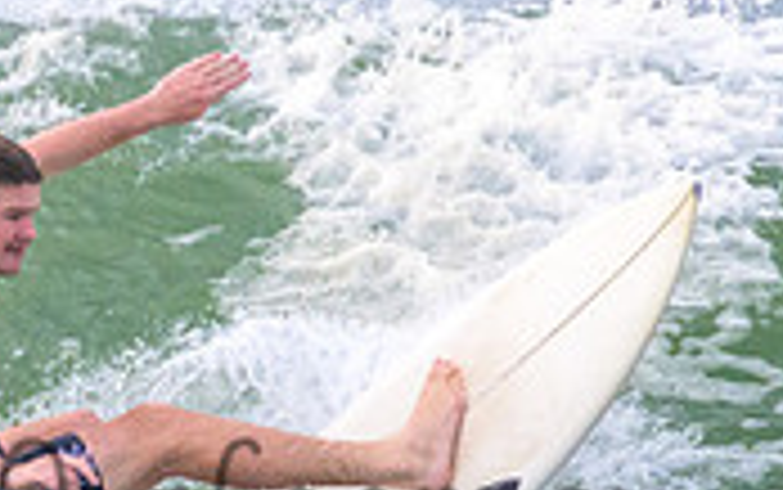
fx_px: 69782
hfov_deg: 0.6
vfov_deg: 0.4
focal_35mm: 3268
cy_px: 293
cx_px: 84
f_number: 11
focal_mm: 800
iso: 3200
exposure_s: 1/2000
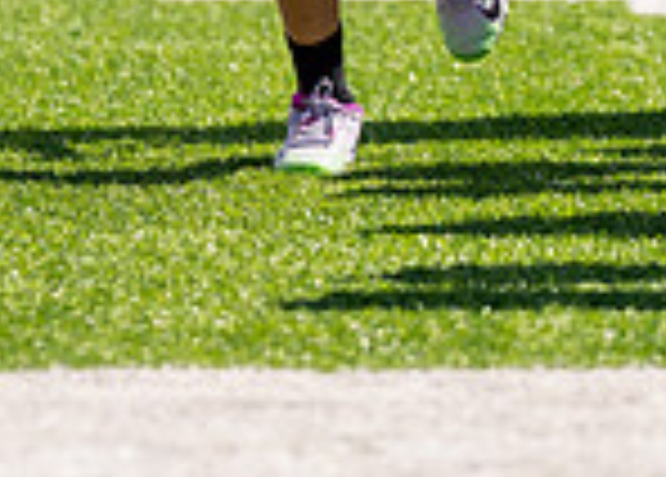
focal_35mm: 605
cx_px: 663
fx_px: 11454
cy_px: -575
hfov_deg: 3.3
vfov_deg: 2.4
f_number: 2.8
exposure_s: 1/2500
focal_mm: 126
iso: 160
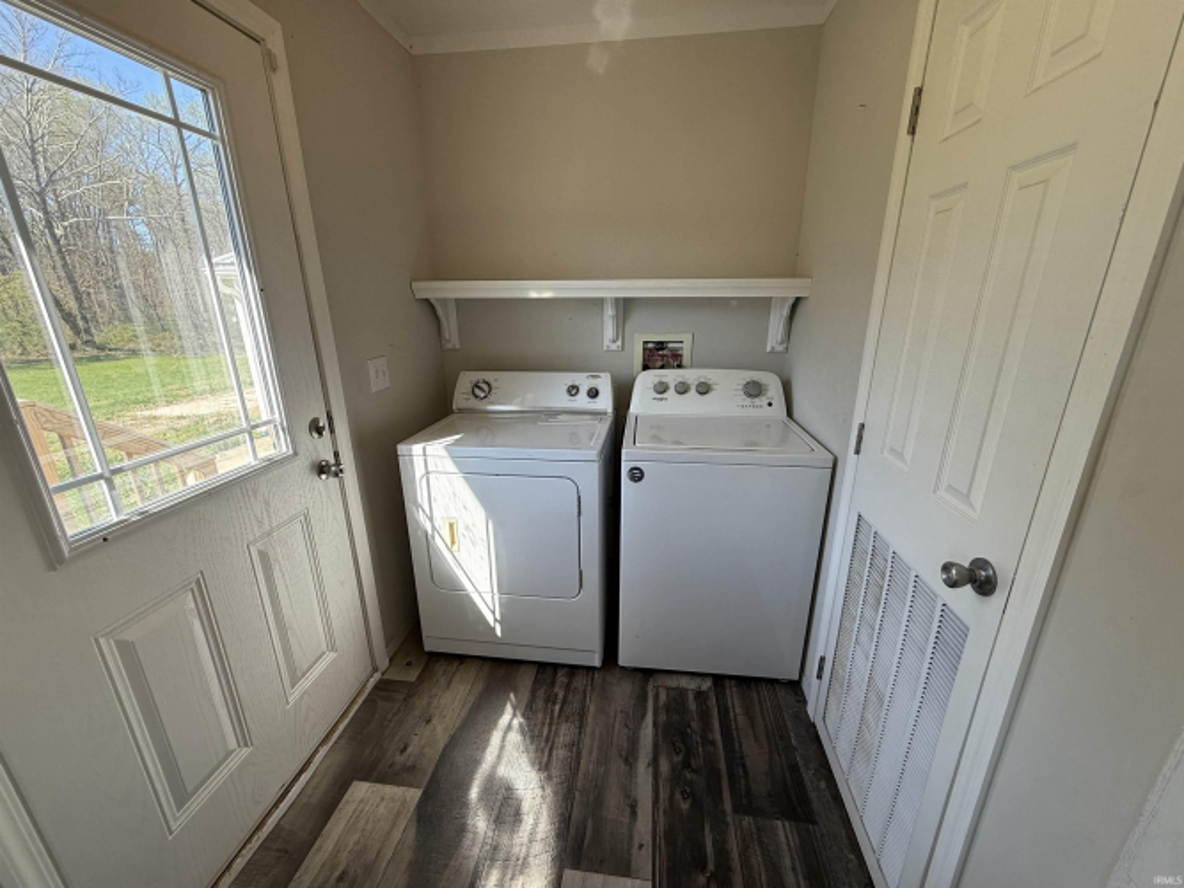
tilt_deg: -16.9
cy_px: 444
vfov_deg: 85.7
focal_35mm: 14
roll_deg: +0.2
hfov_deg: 102.1
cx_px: 592
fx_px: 479
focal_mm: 2.22
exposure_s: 1/258
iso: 64
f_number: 2.2
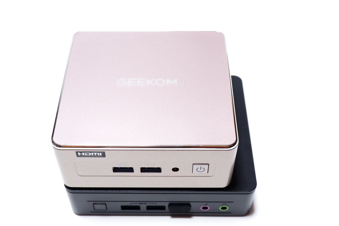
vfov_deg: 29.2
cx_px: 166
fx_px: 433
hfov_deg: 42.7
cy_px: 128
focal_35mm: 46
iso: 500
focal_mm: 25.6
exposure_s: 1/38
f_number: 4.4
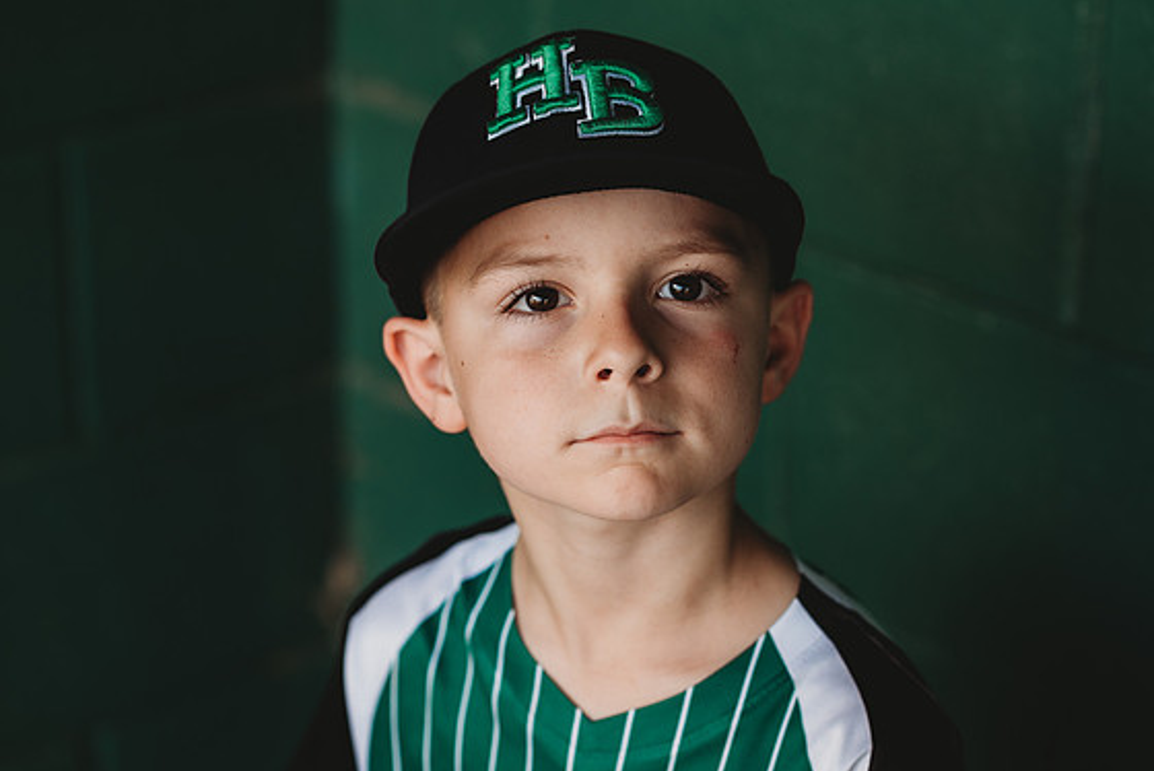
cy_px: 397
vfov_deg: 15.6
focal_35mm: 88
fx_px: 2822
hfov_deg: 23.1
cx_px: 581
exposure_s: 1/250
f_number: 2.8
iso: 320
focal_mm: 85
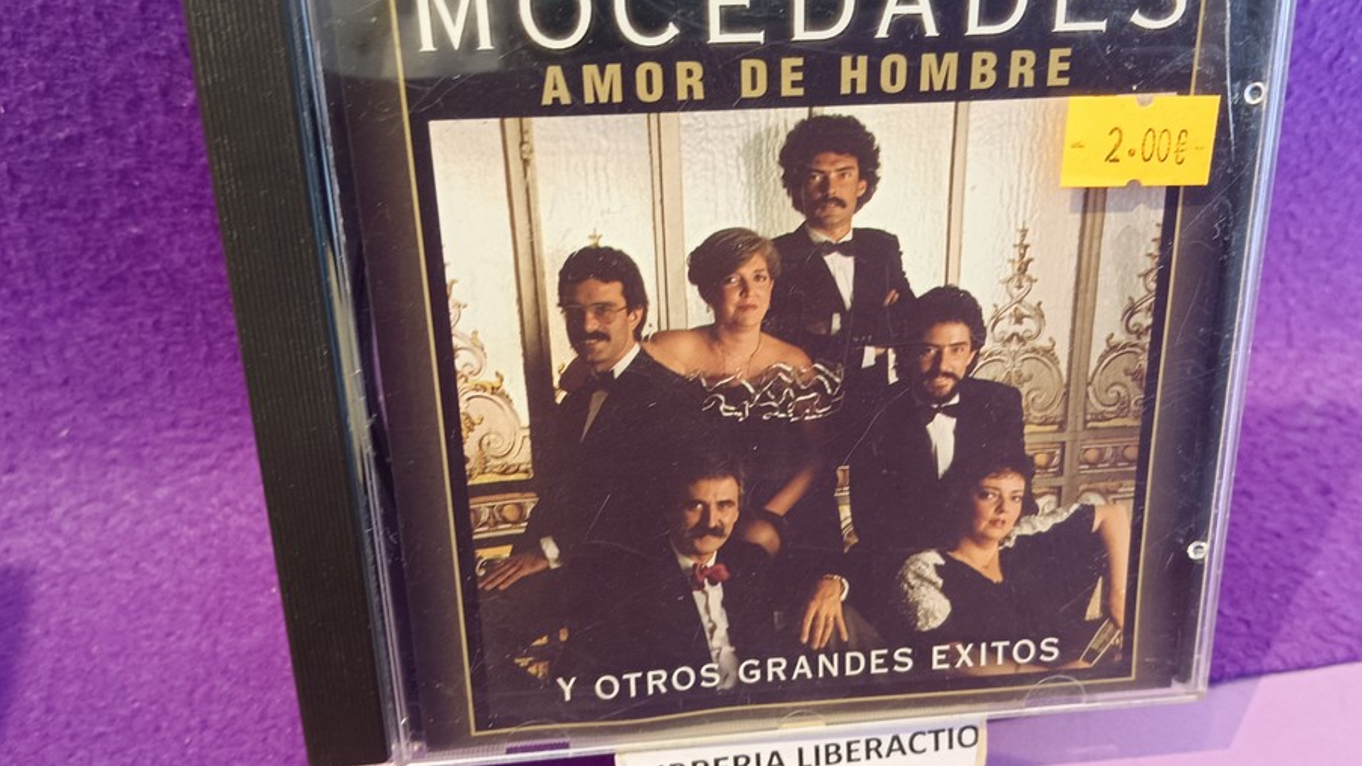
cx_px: 725
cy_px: 397
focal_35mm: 32
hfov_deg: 61.0
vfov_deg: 36.7
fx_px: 1156
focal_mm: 3.96
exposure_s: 1/33.3
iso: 1110
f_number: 1.8
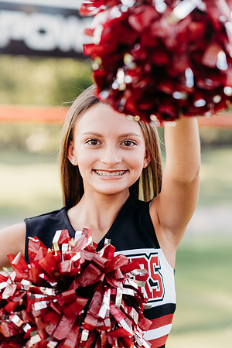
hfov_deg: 16.1
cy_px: 174
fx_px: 822
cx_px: 116
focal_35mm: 85
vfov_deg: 23.9
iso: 200
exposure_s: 1/500
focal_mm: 85
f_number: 2.8
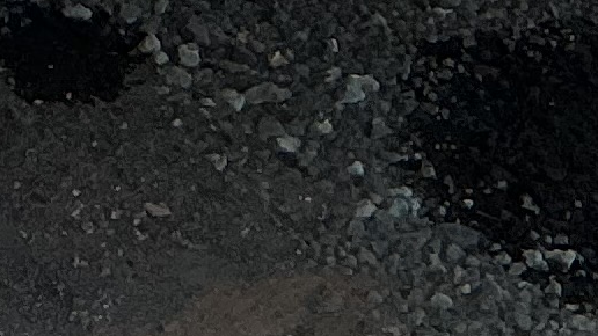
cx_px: -262
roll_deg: -0.9
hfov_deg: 8.6
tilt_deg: -10.9
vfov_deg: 4.3
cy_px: -1327
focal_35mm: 247
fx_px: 3916
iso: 25
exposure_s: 1/1221
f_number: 1.8
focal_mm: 3
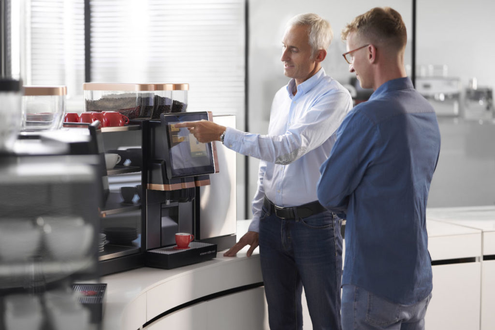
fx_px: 1169
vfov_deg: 16.1
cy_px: 165
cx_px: 248
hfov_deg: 23.9
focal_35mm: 85
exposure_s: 1/200
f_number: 2.5
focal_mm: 85
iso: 320
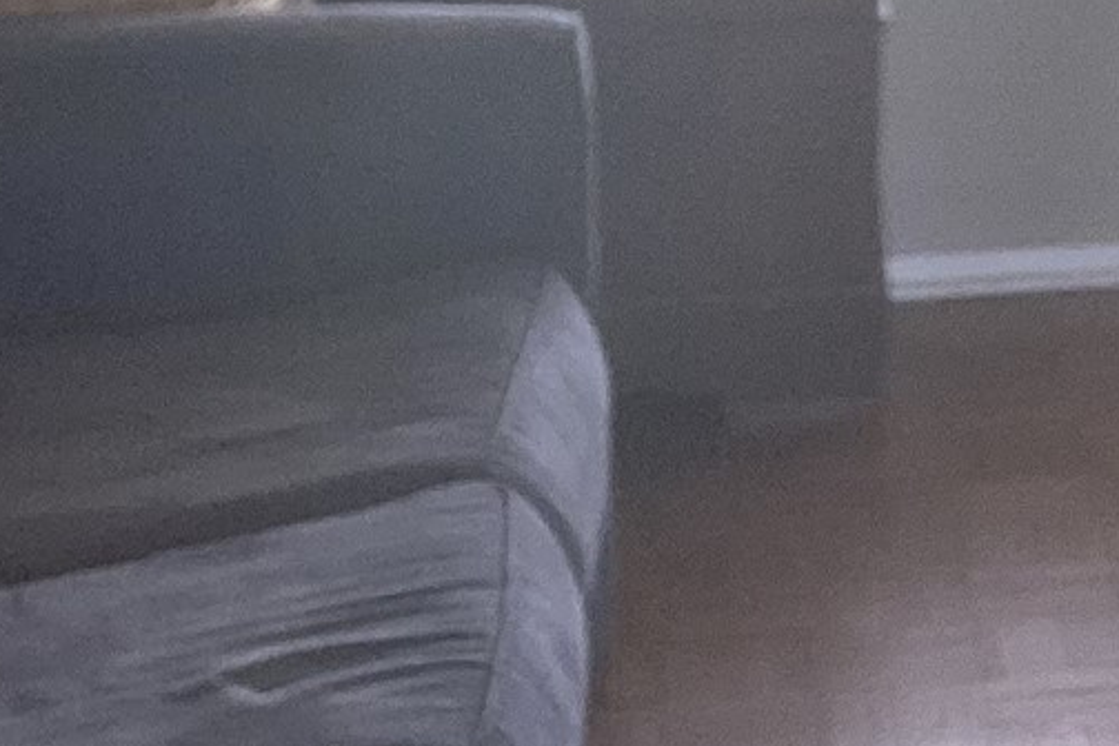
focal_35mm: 131
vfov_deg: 9.9
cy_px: -624
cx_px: 1867
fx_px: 4072
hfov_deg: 14.2
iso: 50
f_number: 2.4
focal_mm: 3.3
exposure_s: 1/120
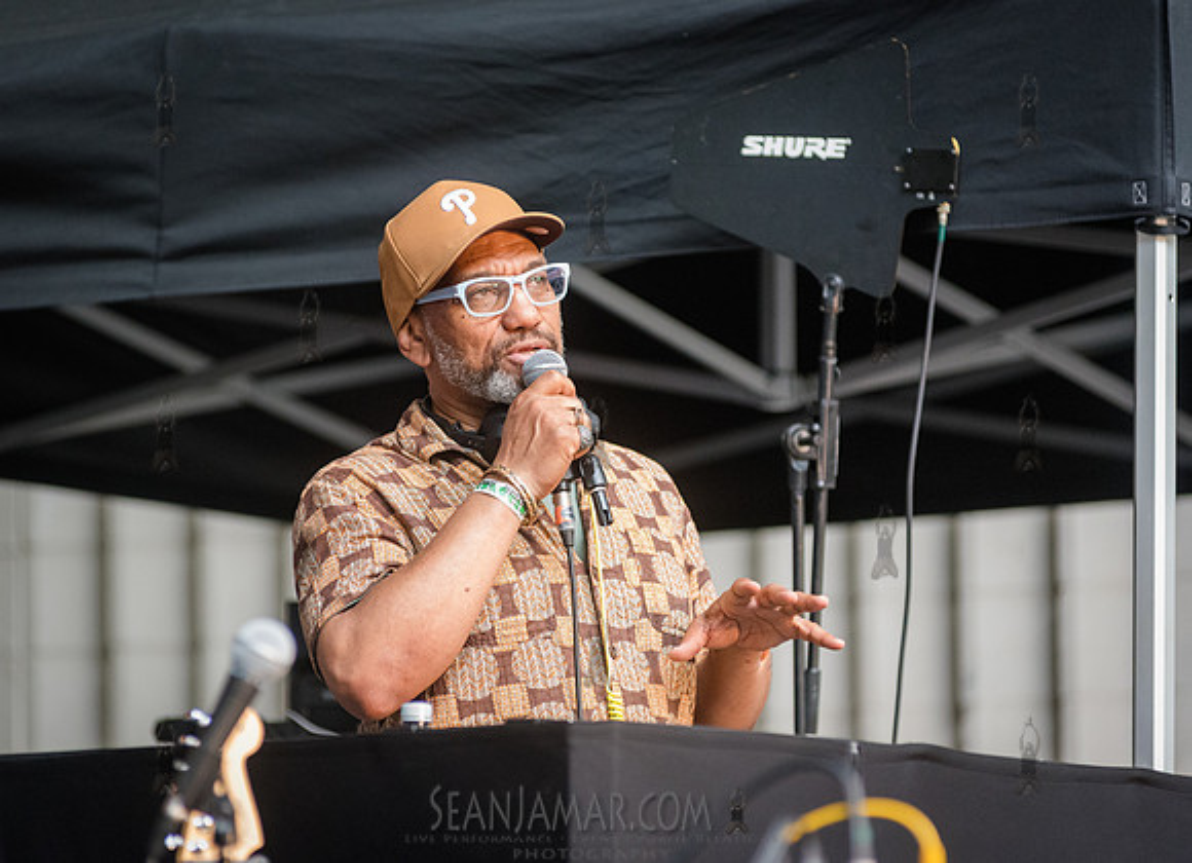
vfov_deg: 6.5
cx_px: 529
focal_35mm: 225
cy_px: 419
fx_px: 7650
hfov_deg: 8.9
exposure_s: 1/400
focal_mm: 200
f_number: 4
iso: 4000
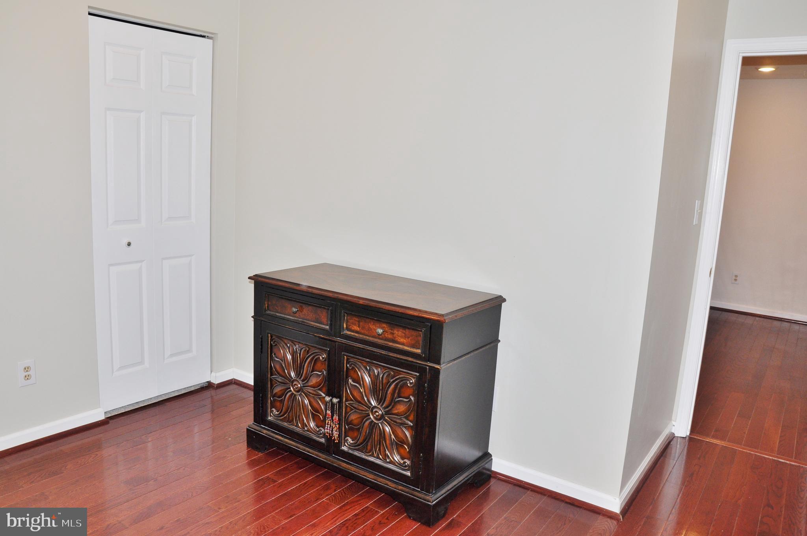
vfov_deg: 47.8
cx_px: 404
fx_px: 604
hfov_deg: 67.4
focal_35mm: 27
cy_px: 268
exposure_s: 1/60
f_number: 8
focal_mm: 18
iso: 250
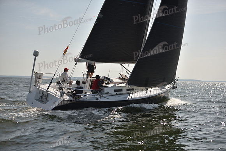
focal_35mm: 70
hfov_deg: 28.8
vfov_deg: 19.5
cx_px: 113
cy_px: 76
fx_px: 440
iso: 250
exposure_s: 1/3200
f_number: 2.8
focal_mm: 70
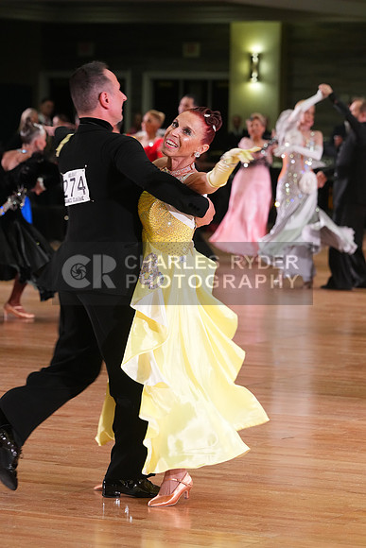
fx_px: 2332
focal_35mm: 153
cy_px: 274
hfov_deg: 9.0
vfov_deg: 13.4
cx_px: 183
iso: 3200
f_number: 5.6
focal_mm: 153
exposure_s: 1/200
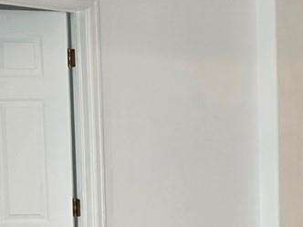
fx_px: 972
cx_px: 496
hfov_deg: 15.8
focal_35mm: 111
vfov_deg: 13.2
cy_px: 216
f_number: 1.8
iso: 160
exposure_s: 1/120
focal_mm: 5.4
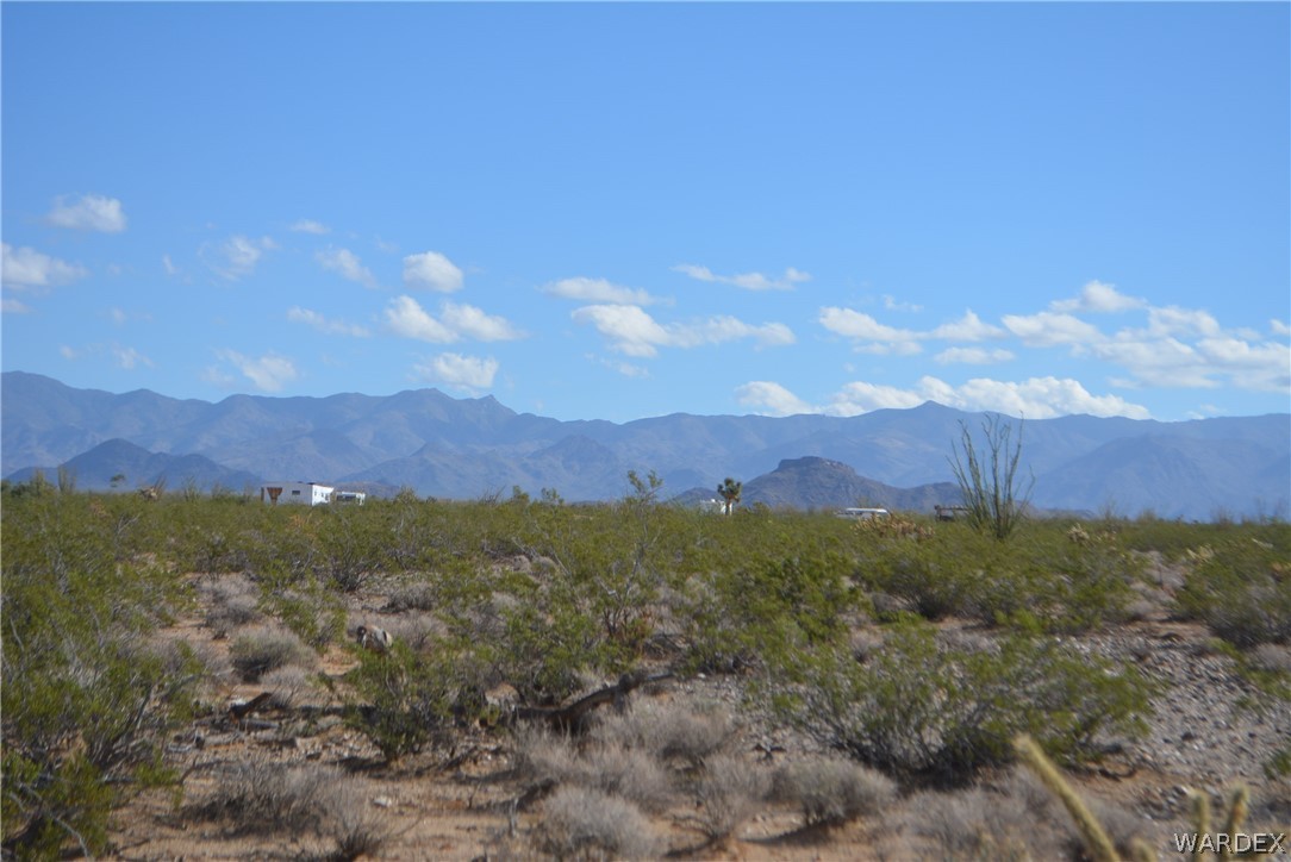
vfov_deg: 16.6
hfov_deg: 24.6
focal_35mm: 82
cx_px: 646
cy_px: 431
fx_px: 2960
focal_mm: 55
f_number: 7.1
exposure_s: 1/1600
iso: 400
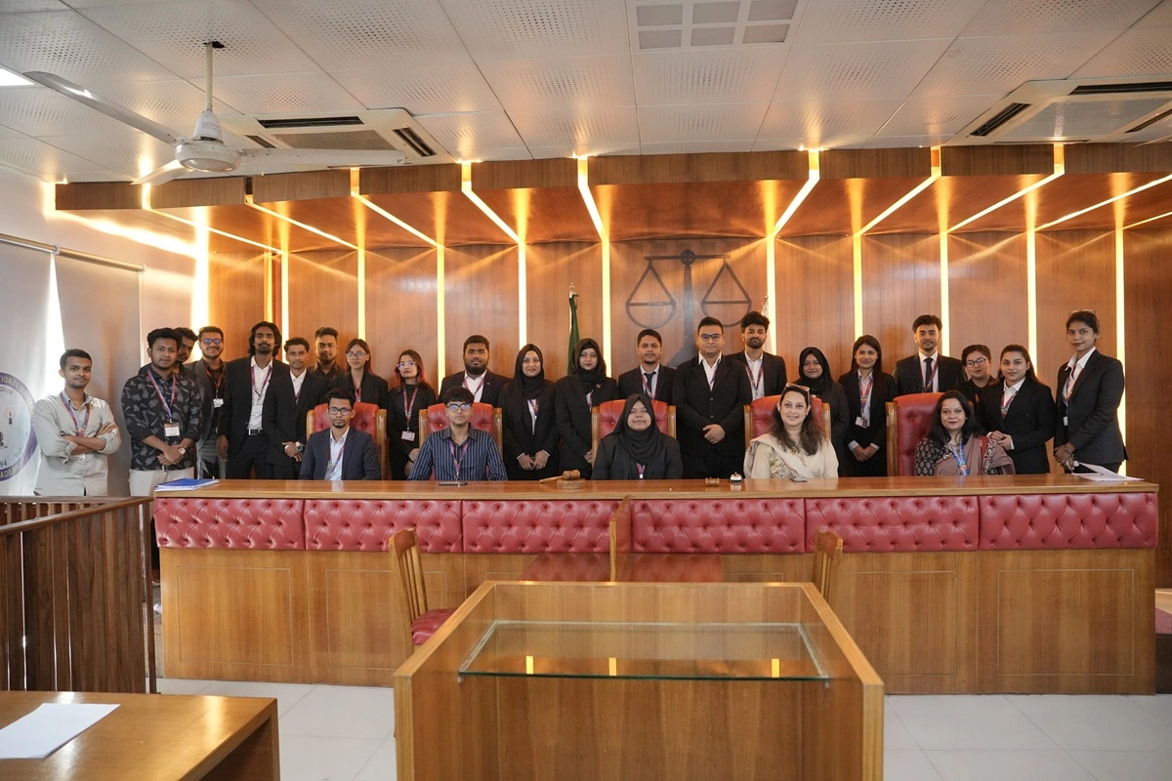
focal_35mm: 24
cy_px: 390
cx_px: 586
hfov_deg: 73.7
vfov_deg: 53.1
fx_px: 781
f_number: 3.2
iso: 5000
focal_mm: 24
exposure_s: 1/160
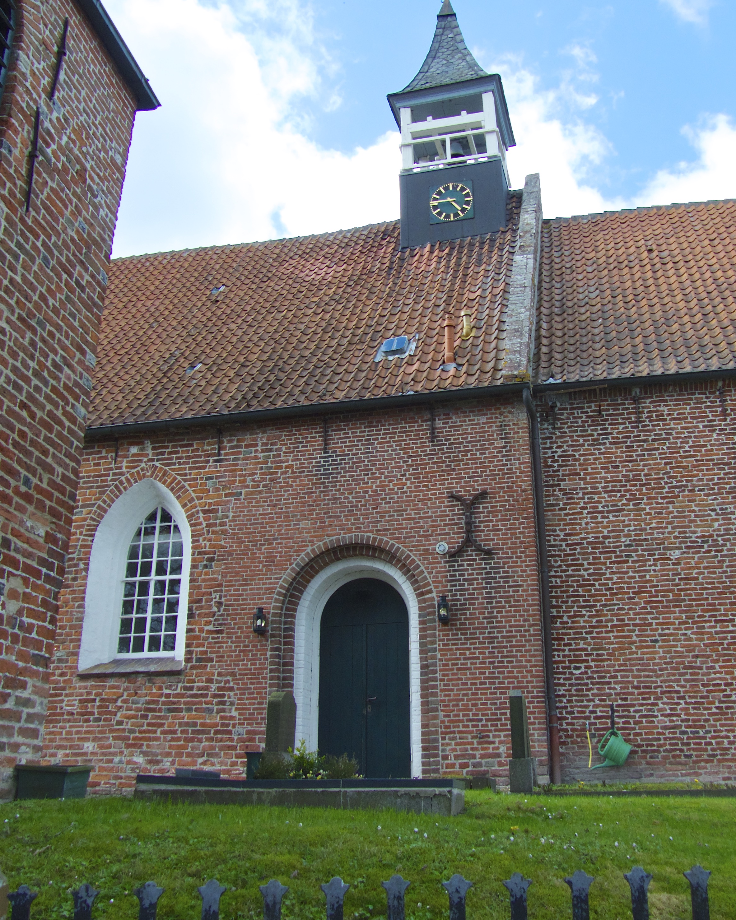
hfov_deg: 44.3
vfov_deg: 54.2
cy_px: 456
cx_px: 442
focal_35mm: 33
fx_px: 899
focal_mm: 4.5
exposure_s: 1/250
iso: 100
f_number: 4
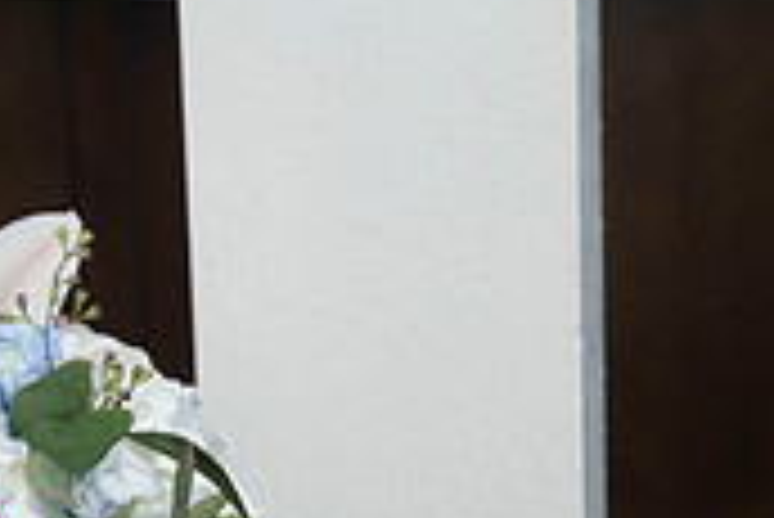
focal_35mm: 202
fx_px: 4347
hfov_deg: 10.2
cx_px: 284
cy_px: 721
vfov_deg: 6.7
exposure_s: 1/250
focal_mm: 40
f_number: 5.6
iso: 200
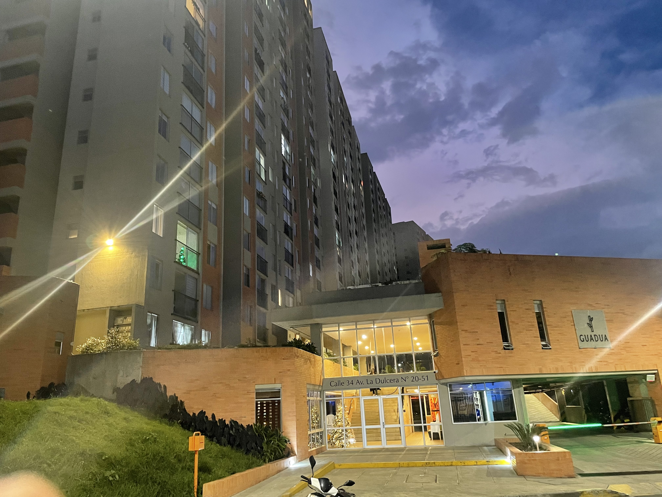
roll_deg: +3.1
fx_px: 497
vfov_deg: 53.1
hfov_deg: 67.3
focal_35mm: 26
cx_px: 331
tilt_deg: +18.4
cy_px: 248
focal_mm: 4.2
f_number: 1.6
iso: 800
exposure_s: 1/30
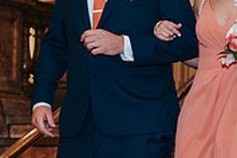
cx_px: 141
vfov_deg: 8.2
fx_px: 1099
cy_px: 70
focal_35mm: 167
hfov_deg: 12.3
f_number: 3.2
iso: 1000
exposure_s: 1/200
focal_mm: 50
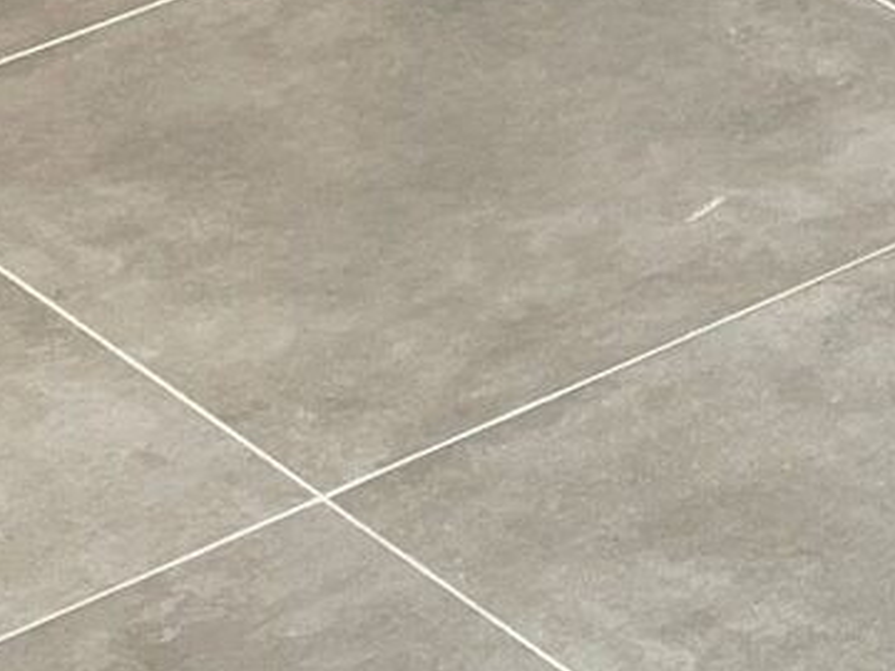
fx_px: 4783
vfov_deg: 7.7
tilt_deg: -41.5
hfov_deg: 10.1
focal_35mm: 185
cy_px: 1277
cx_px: 1656
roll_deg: +0.5
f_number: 1.6
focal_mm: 4.2
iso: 64
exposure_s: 1/121
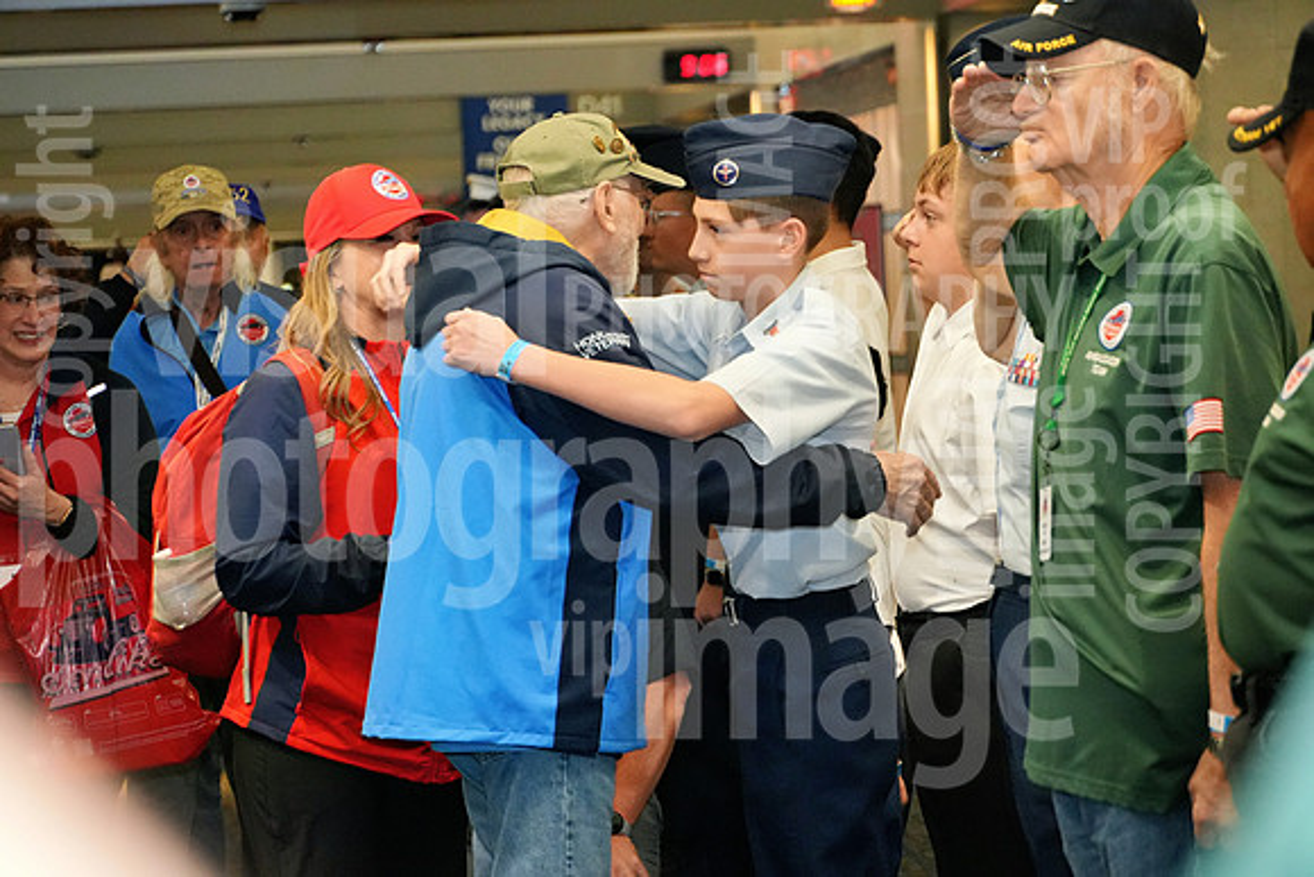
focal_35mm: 158
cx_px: 657
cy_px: 438
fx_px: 5750
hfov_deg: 13.0
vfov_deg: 8.7
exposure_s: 1/100
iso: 5000
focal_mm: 105
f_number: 5.6
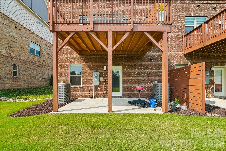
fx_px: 94
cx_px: 113
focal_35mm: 15
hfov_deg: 100.4
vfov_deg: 77.3
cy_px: 76
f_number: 8
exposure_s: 1/45
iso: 100
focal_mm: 10
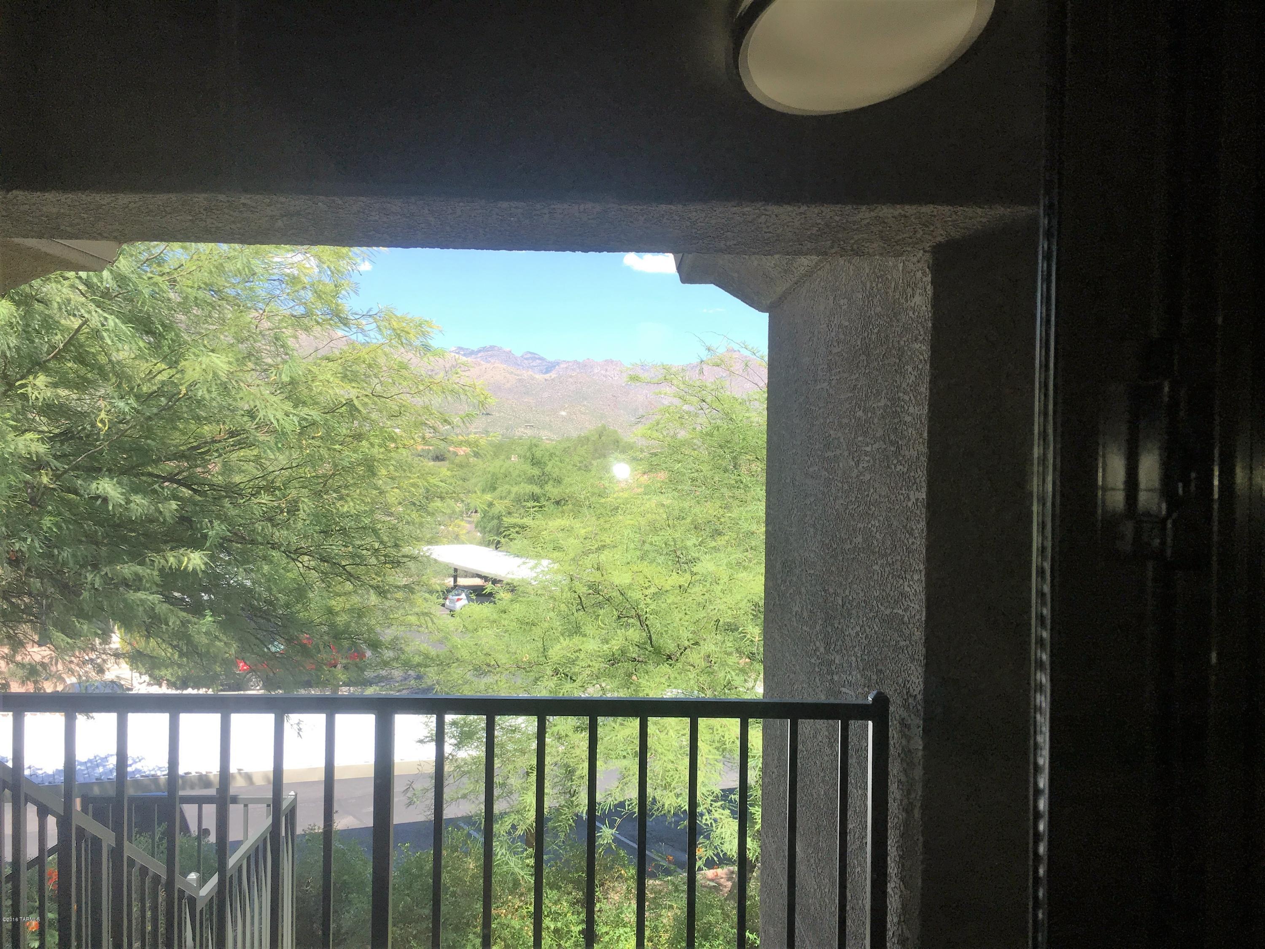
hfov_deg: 61.7
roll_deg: -1.1
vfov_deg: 48.2
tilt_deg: -0.6
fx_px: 1060
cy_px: 474
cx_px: 632
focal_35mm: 29
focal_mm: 4.15
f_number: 2.2
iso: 40
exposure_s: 1/732
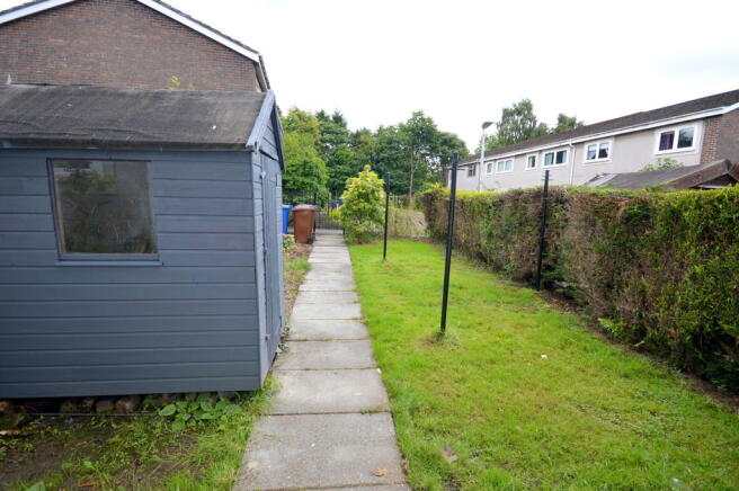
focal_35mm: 15
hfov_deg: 100.4
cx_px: 370
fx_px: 308
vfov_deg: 77.2
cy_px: 246
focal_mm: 10
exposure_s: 1/125
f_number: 5.6
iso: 140
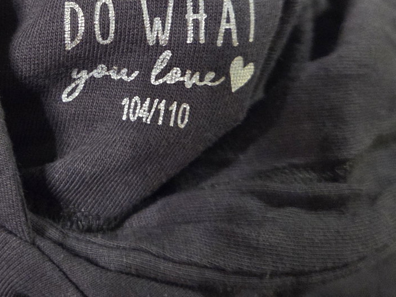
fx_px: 618
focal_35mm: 54
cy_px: 28
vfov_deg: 26.1
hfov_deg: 34.7
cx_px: 92
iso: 1600
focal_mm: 5.4
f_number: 1.8
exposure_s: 1/33.3
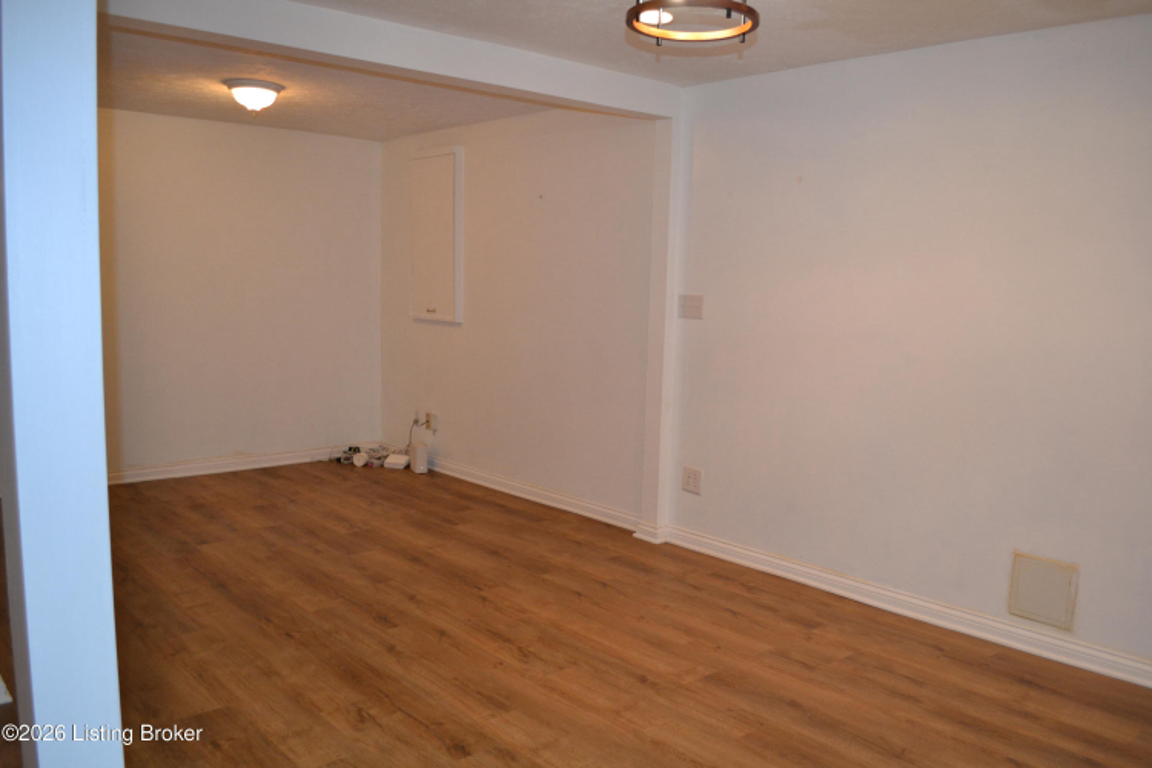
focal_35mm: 27
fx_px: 864
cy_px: 384
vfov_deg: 47.9
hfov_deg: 67.4
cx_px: 576
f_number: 3.5
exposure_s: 1/60
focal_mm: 18
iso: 560
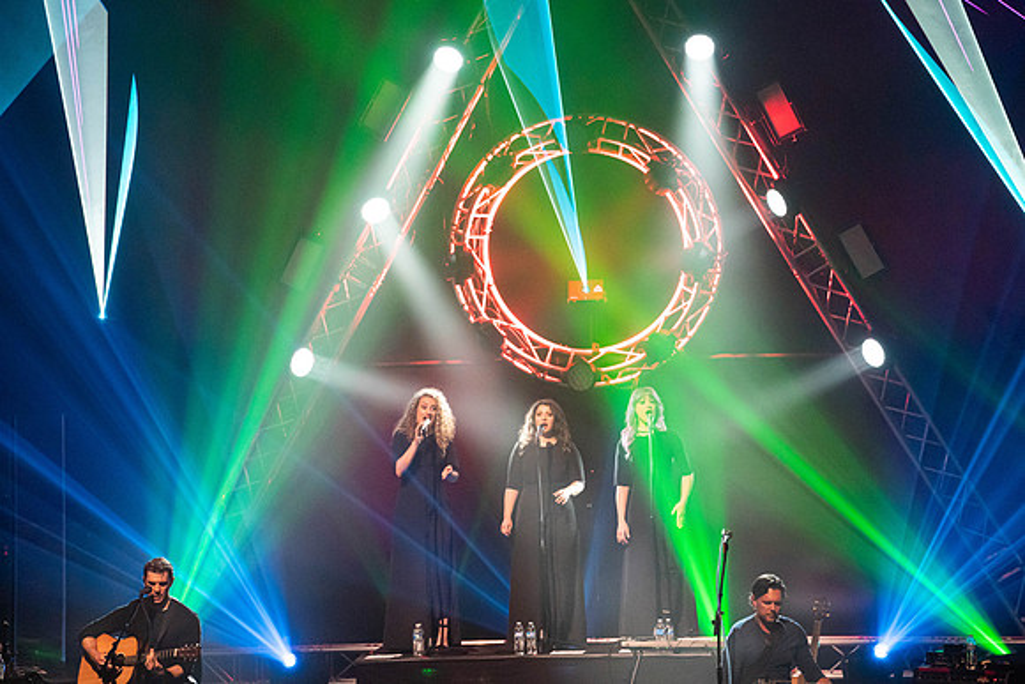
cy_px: 342
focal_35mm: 203
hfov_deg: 10.2
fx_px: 5767
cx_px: 512
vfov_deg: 6.8
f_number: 5.6
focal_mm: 200
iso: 8000
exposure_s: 1/250
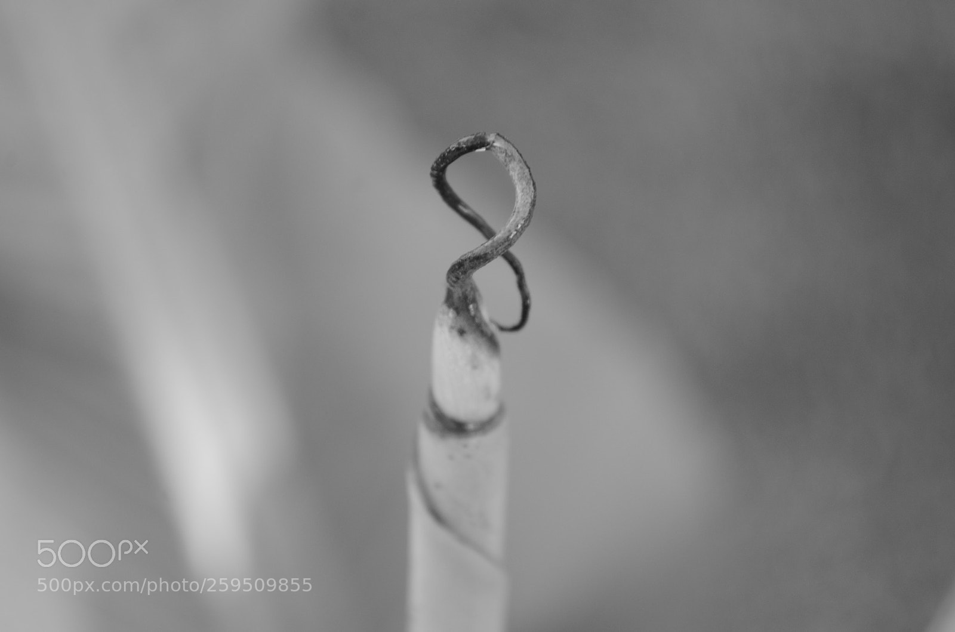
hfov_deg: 24.7
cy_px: 316
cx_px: 478
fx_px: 2184
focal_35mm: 82
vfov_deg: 16.5
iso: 360
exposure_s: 1/125
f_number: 5.6
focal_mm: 55
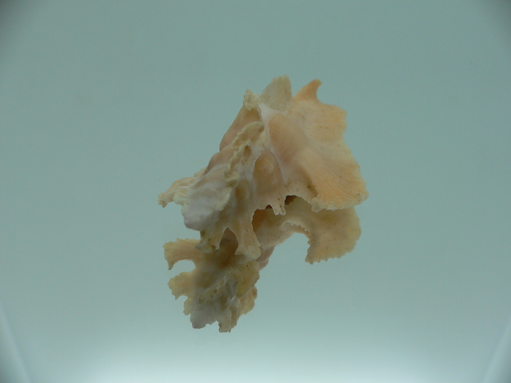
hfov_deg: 52.6
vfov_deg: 40.7
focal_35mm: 35
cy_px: 192
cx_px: 256
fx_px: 517
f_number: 2.8
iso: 80
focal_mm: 4.6
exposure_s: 1/60
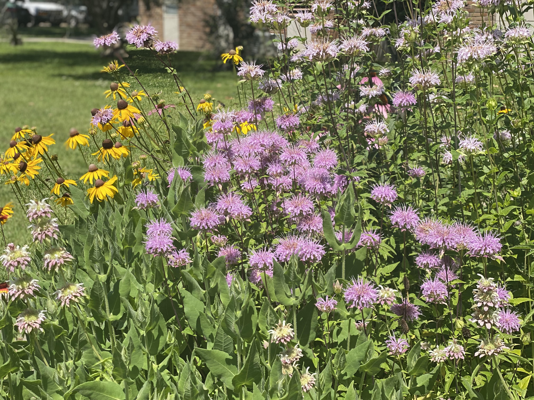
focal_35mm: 52
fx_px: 802
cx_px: 267
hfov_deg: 36.8
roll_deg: +0.2
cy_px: 200
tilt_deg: -13.5
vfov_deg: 28.0
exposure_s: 1/1170
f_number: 2
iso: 20
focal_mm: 6
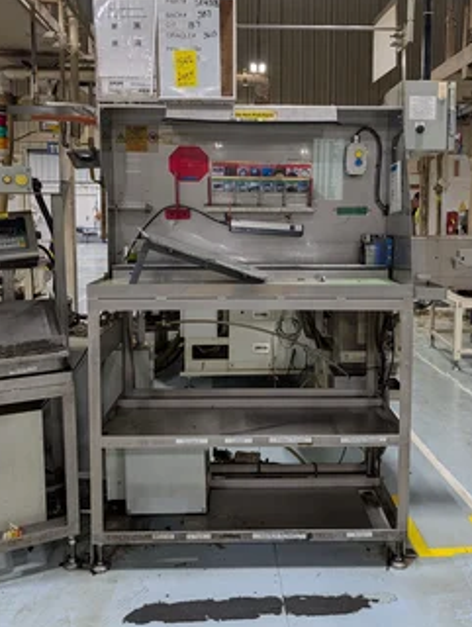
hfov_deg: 46.8
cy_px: 255
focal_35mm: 30
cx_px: 263
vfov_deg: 59.5
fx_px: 544
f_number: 1.68
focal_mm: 6.9
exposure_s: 1/674
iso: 379
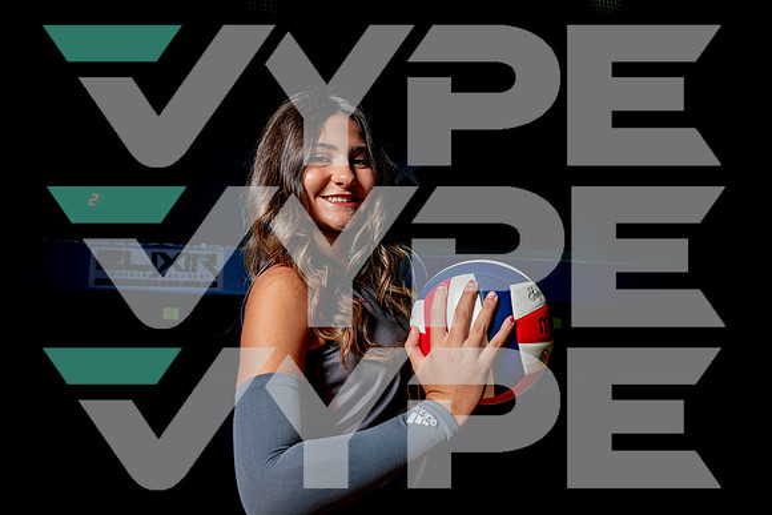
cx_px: 386
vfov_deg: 51.0
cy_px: 258
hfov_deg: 71.1
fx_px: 540
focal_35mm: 25
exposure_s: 1/200
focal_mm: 24
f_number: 5
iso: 250
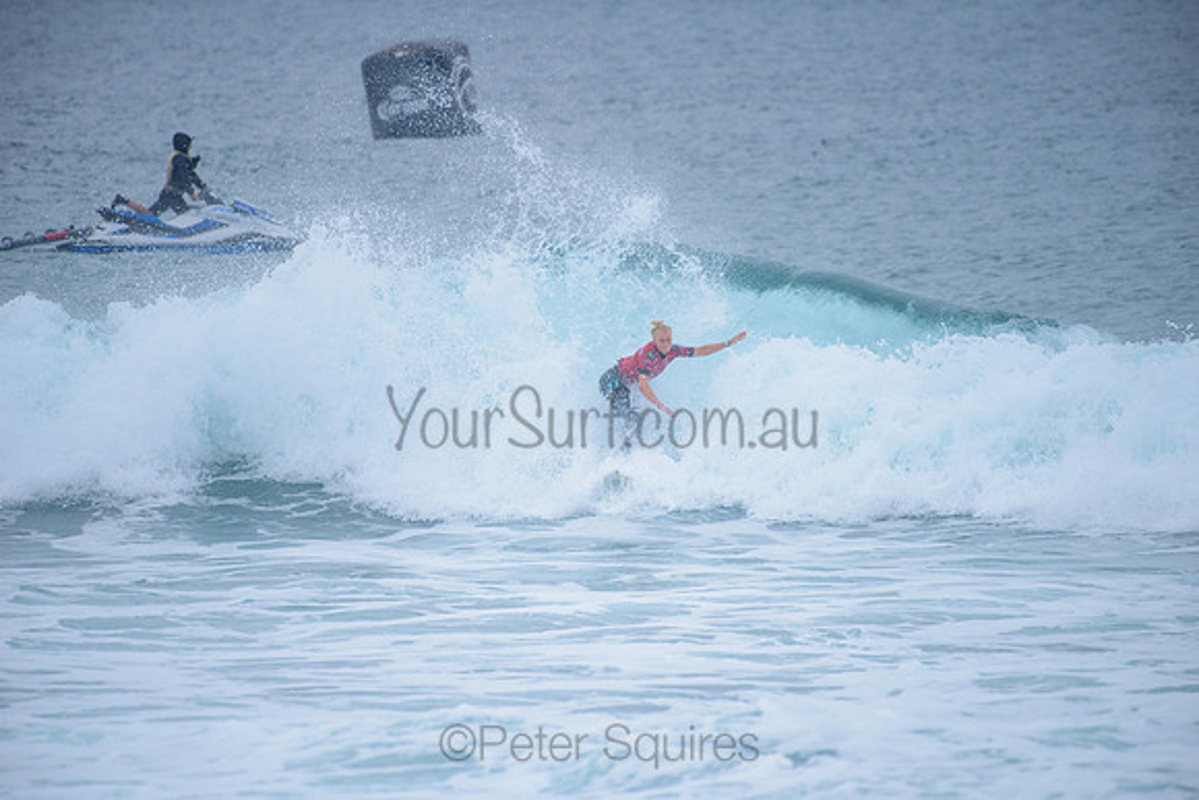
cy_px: 400
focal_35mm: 500
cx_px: 600
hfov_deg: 4.1
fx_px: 16656
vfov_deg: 2.8
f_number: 5.6
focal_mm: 500
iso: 400
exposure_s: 1/2000
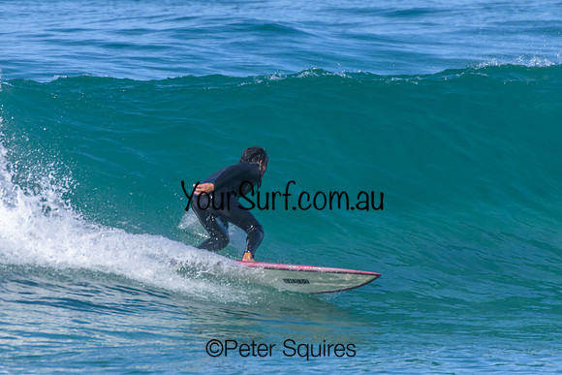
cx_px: 305
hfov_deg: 1.9
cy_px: 172
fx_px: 17216
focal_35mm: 1103
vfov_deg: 1.2
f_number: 11
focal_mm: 900
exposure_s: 1/2500
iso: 1600
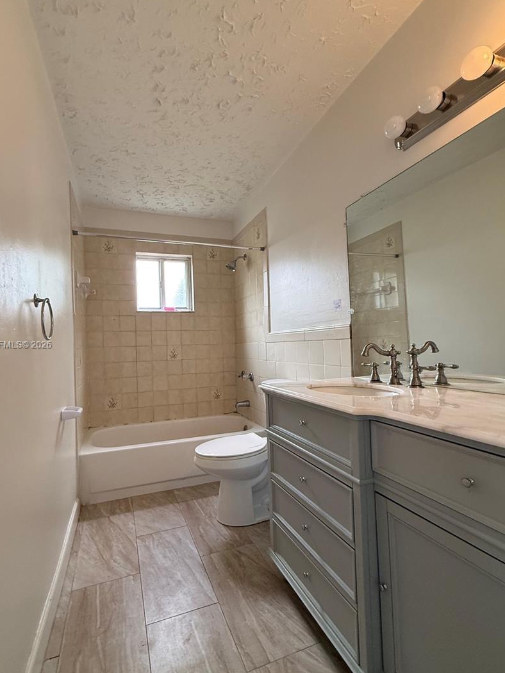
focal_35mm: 16
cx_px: 221
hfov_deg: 77.8
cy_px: 345
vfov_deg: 94.5
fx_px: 311
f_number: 2.2
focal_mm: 2.22
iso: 320
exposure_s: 1/120
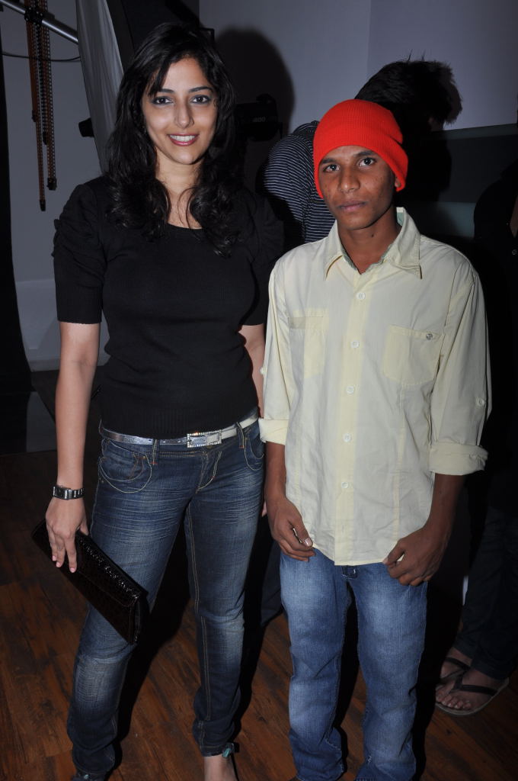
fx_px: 779
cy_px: 390
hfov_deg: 36.8
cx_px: 259
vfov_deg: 53.2
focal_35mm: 36
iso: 200
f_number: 9
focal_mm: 24
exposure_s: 1/200
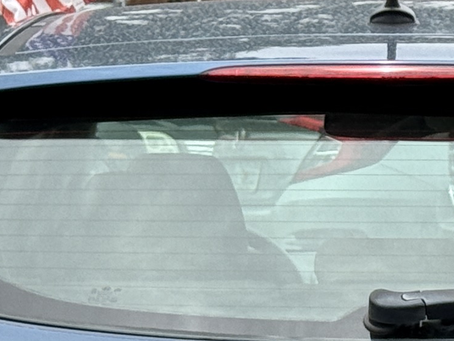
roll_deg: +0.2
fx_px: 3410
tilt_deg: -8.2
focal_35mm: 260
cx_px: 384
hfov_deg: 7.6
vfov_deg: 5.6
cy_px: 568
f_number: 1.78
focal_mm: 6.76
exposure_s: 1/3096
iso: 80
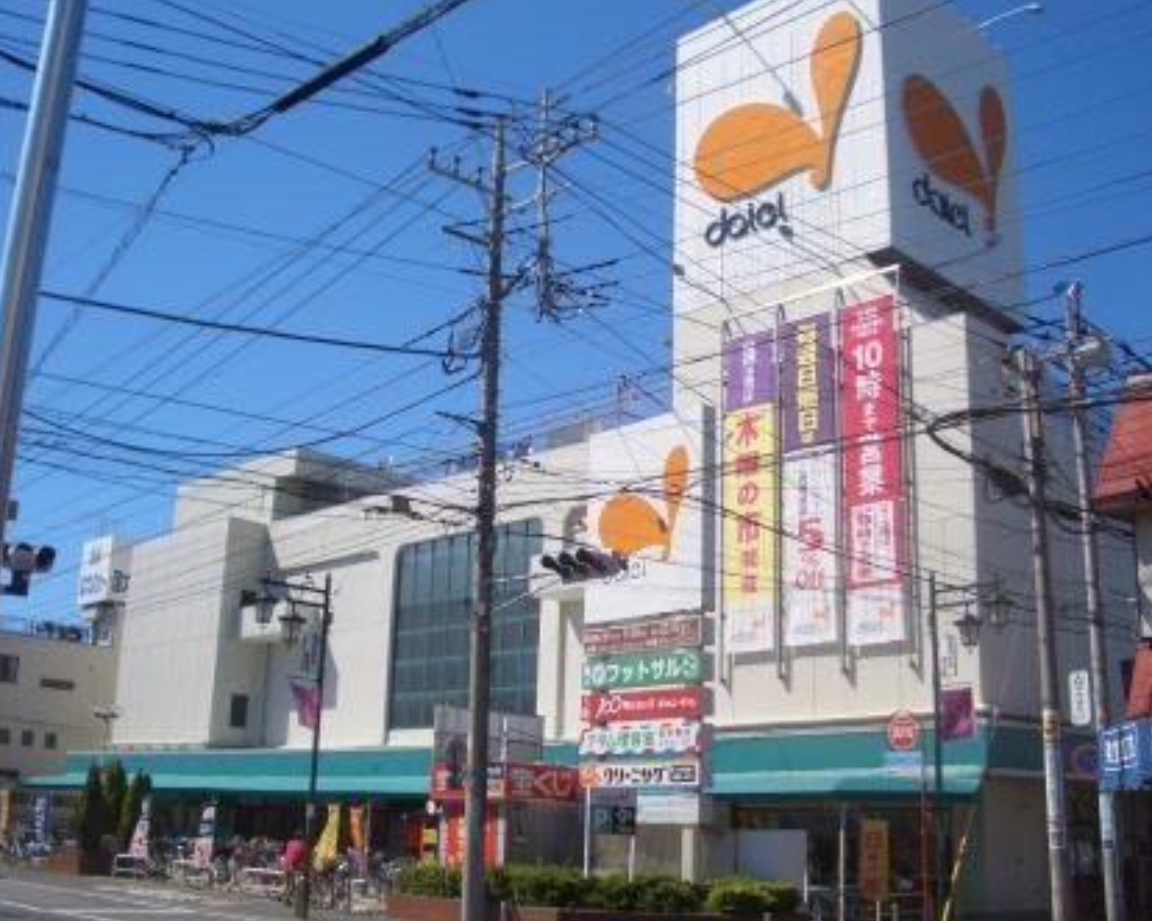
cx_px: 601
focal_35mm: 37
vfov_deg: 40.1
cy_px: 456
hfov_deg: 49.1
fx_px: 1261
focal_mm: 5.8
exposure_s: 1/640
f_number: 4.3
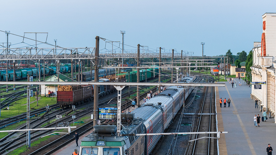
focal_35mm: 120
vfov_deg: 10.1
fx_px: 878
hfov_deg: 17.8
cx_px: 165
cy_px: 127
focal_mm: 75
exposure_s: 1/200
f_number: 5
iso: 1000
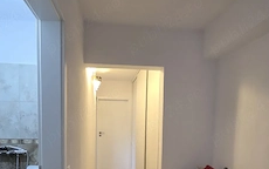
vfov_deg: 48.3
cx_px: 124
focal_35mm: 24
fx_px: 176
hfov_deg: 74.6
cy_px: 135
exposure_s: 1/100
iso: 500
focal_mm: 2.2
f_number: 2.2
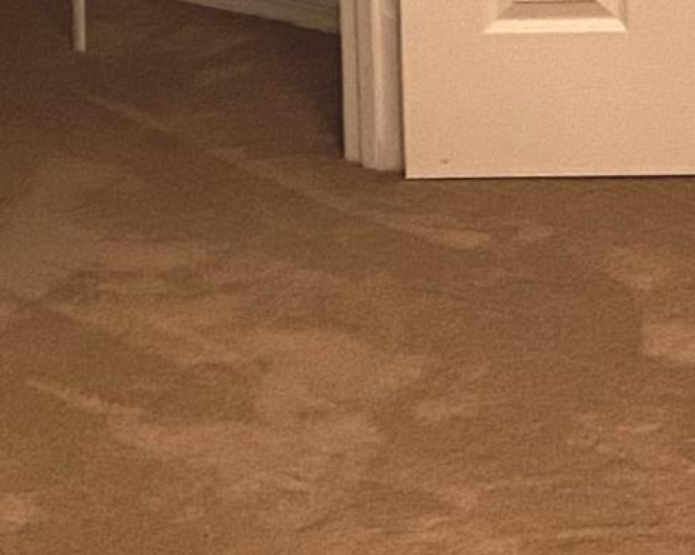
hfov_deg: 11.9
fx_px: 3208
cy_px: -186
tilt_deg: -9.9
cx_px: 986
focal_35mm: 156
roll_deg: -0.1
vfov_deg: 9.7
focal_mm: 4.25
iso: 400
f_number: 1.8
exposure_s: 1/60
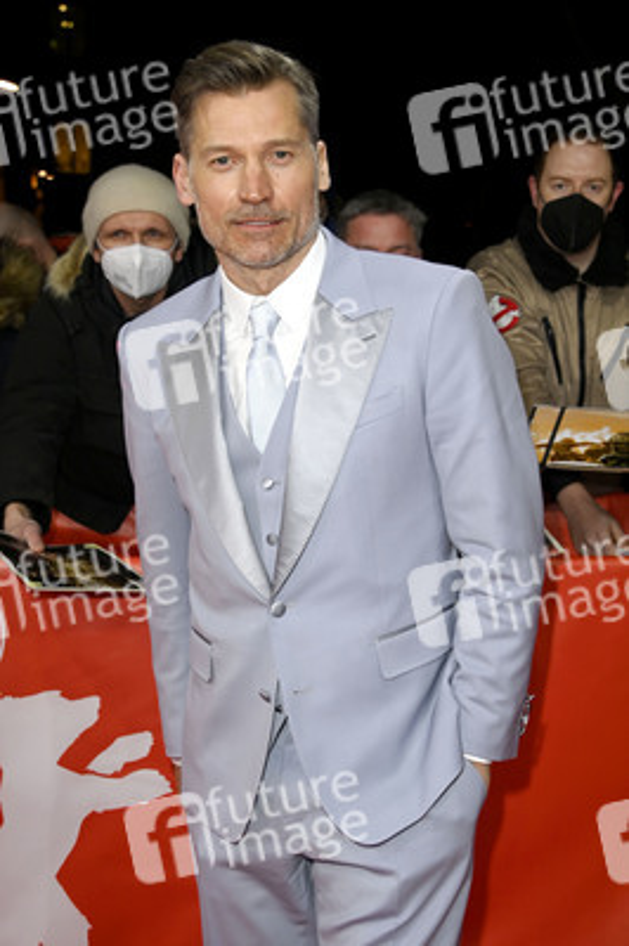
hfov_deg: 24.6
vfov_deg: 36.3
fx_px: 1444
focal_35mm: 55
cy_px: 473
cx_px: 314
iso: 640
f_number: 5.6
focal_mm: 55
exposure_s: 1/200
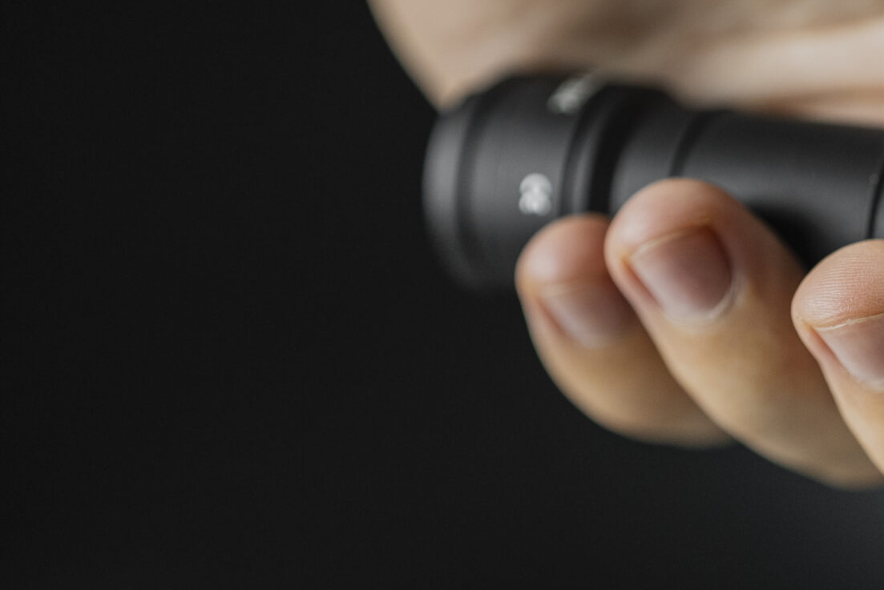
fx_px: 2850
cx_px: 910
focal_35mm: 116
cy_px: 215
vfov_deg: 11.8
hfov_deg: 17.2
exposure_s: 1/200
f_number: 2.2
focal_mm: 50
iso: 1000
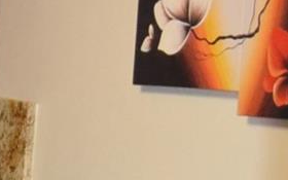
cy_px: 169
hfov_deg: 10.4
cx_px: -517
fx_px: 1232
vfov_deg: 8.3
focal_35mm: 157
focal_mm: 18
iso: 2800
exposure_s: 1/60
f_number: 3.5
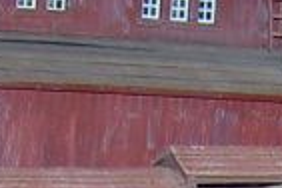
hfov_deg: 9.5
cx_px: 338
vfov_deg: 6.3
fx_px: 1668
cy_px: 374
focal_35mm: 213
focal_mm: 4.7
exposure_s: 1/60.1
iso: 100
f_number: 2.6
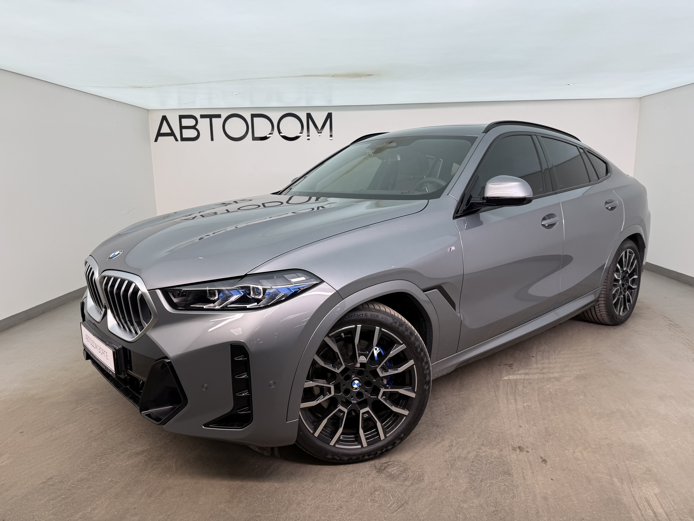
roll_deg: +0.2
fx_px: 481
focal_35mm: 24
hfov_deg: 71.6
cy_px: 260
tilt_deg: -10.0
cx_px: 347
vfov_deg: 56.8
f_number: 1.78
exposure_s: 1/126
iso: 64
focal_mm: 6.76
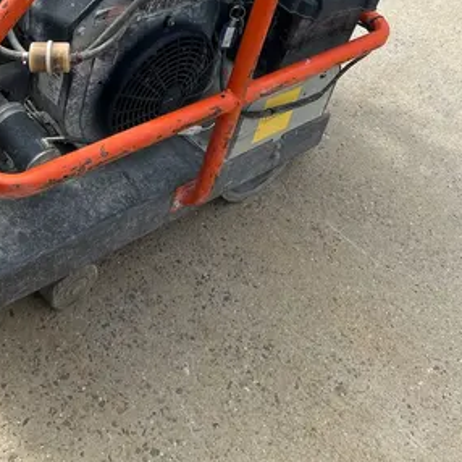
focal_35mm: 59
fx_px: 891
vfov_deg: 27.3
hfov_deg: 28.6
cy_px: -6
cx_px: 116
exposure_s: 1/1575
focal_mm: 5.7
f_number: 1.5
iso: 50
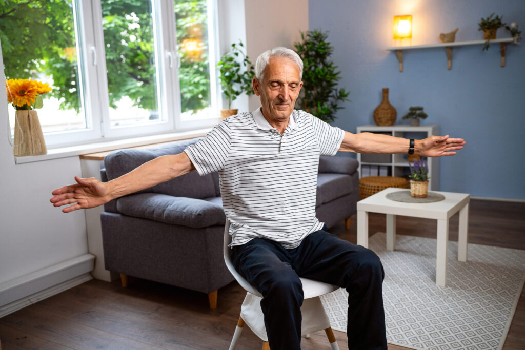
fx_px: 510
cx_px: 262
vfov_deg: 37.9
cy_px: 175
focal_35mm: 35
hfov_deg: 54.4
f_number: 2.5
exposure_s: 1/250
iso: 500
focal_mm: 35
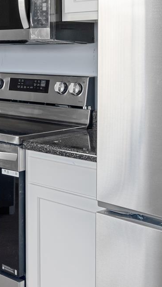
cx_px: -136
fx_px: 504
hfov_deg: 15.5
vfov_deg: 31.0
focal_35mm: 66
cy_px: 54
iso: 200
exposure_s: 1/8
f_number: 6.3
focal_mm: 11
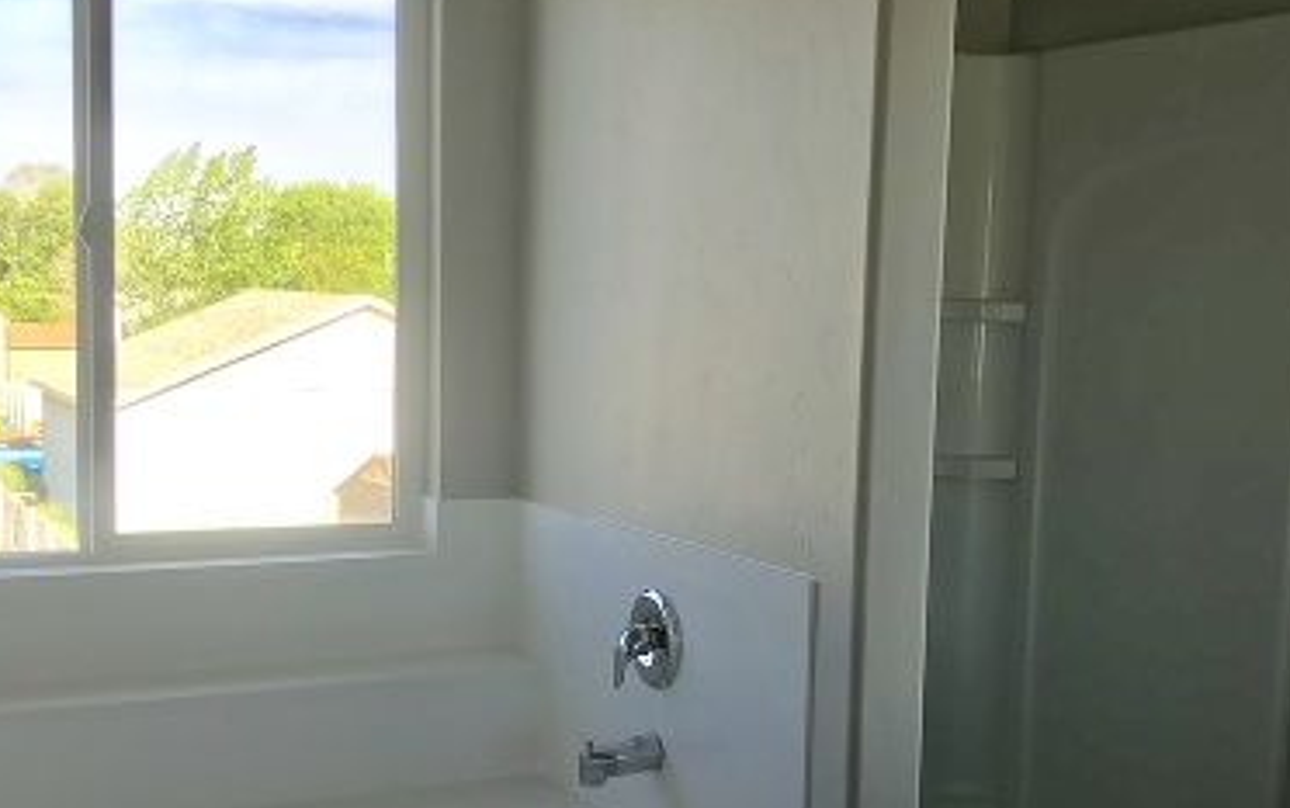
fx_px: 1794
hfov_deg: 39.5
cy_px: 531
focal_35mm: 51
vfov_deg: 25.3
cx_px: 648
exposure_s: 1/507
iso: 20
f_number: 1.8
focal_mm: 3.99
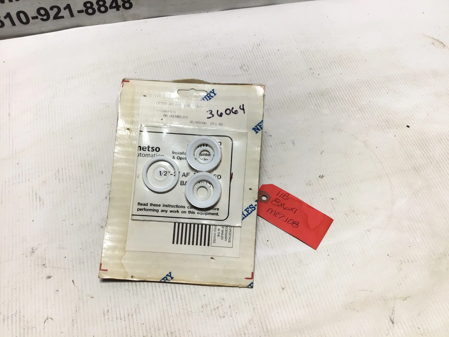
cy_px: 168
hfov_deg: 58.4
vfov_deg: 45.4
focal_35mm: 31
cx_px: 224
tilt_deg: -59.1
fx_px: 402
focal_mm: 3.3
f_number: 2.4
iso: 25
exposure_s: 1/228
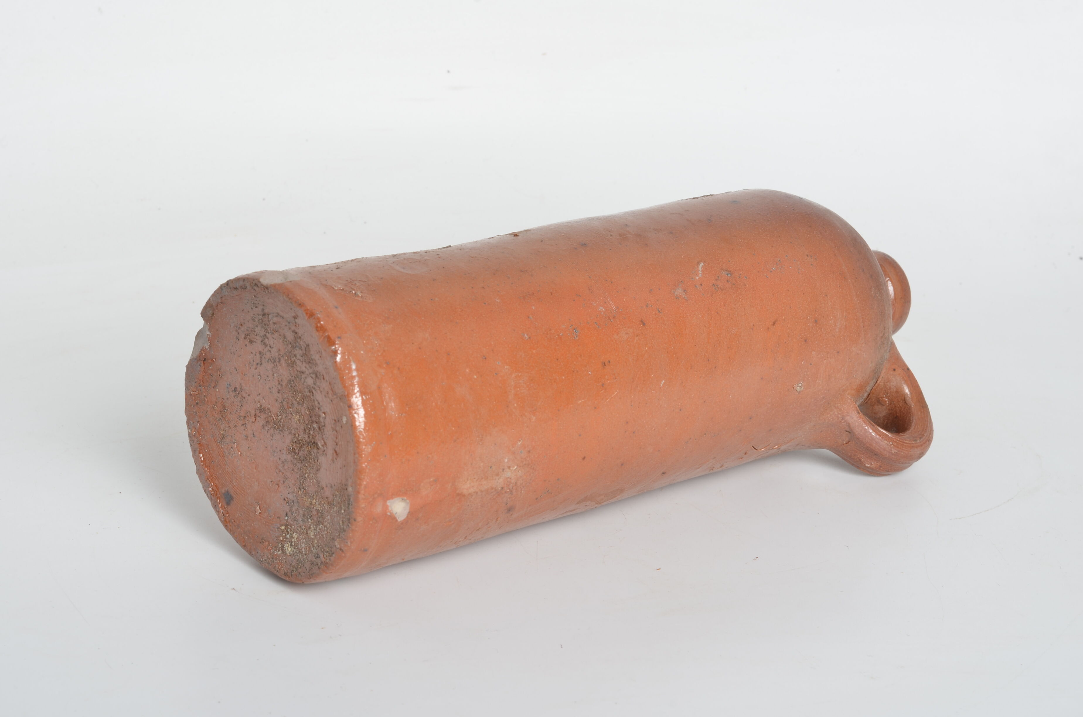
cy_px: 358
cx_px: 542
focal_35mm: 75
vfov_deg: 18.1
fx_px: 2252
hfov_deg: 27.0
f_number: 14
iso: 100
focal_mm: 50
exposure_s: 1/125
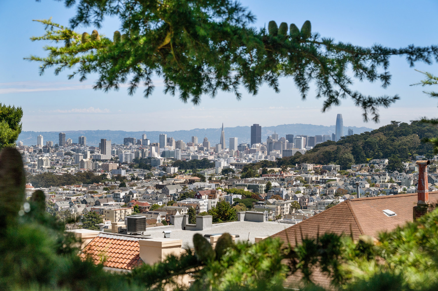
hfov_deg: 30.1
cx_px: 219
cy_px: 146
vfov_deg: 20.3
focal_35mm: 67
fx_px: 815
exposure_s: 1/2000
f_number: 9
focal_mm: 67
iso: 400
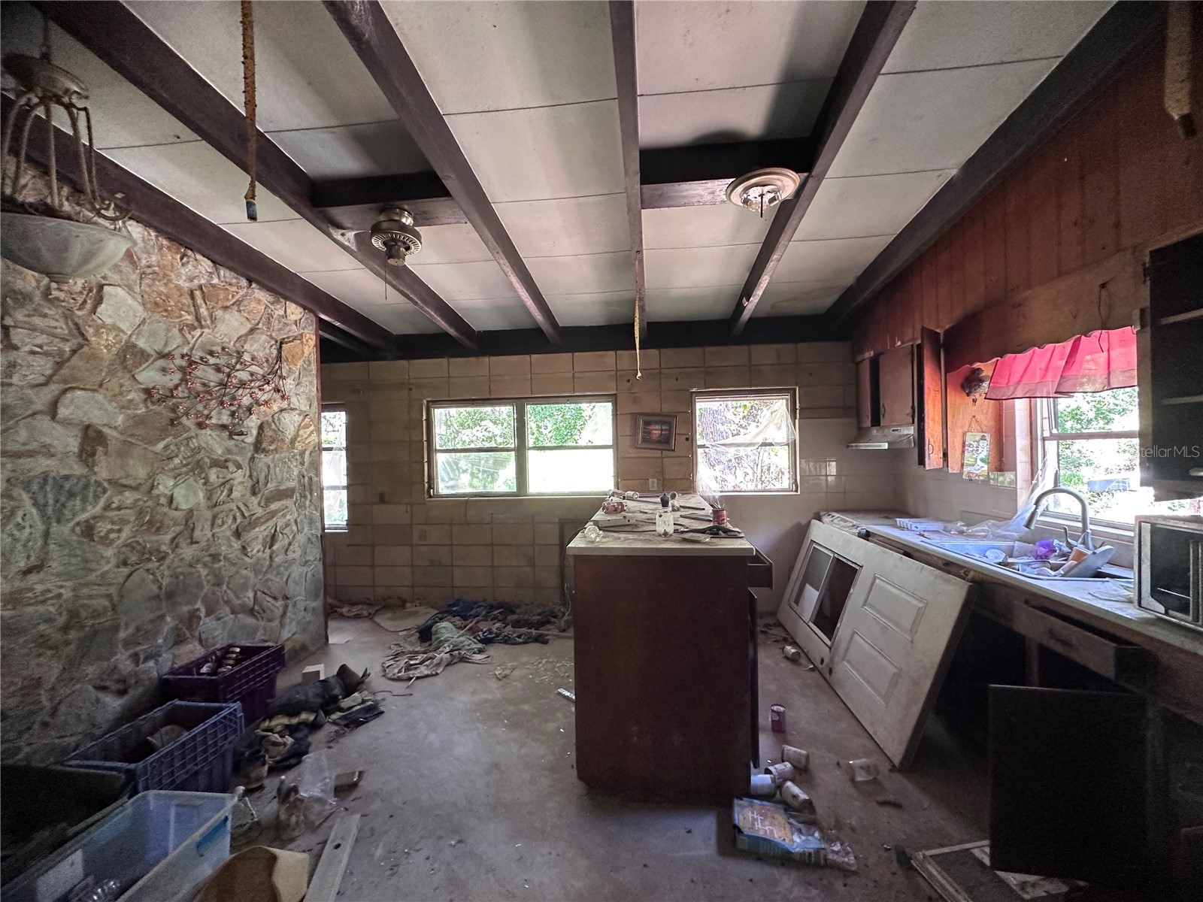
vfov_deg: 85.7
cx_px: 602
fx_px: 487
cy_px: 451
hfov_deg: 102.1
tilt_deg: +0.4
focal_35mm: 14
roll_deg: +1.8
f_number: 2.2
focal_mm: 2.22
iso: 320
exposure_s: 1/60
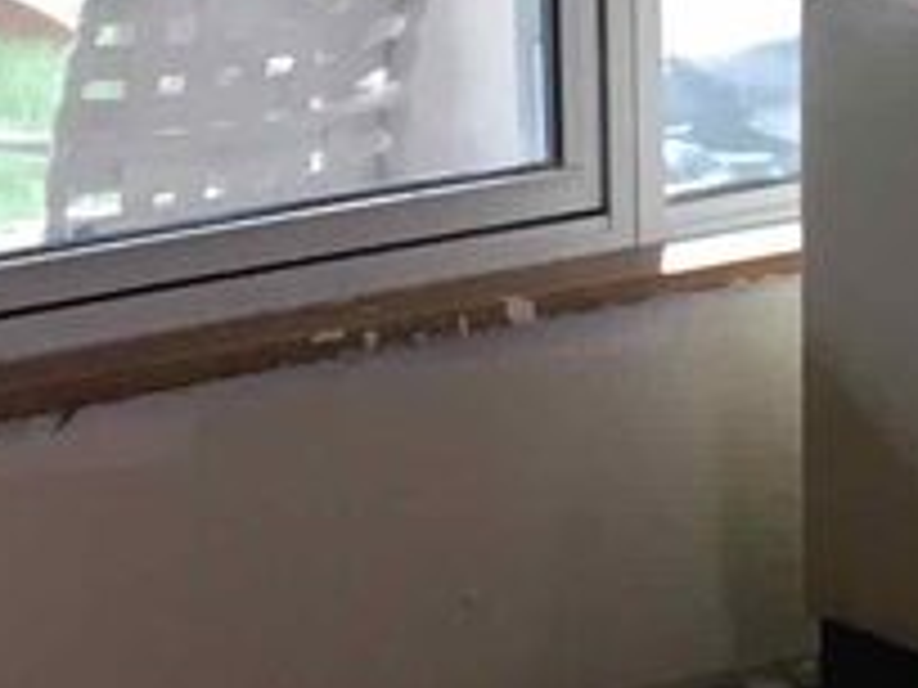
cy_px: -814
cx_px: 693
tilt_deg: -2.6
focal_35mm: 227
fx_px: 6020
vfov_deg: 6.3
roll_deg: -0.5
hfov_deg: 8.7
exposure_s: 1/30
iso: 40
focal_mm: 4.15
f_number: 2.2
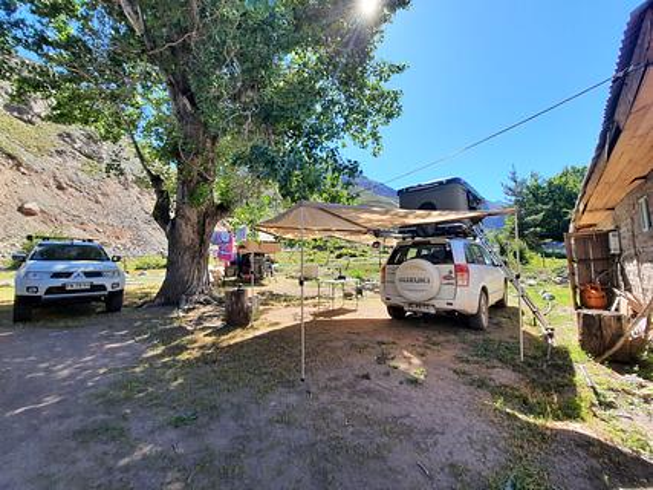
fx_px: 245
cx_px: 326
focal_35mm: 13
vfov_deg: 89.9
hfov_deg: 106.2
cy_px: 245
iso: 40
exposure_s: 1/531
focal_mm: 1.74
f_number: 2.2
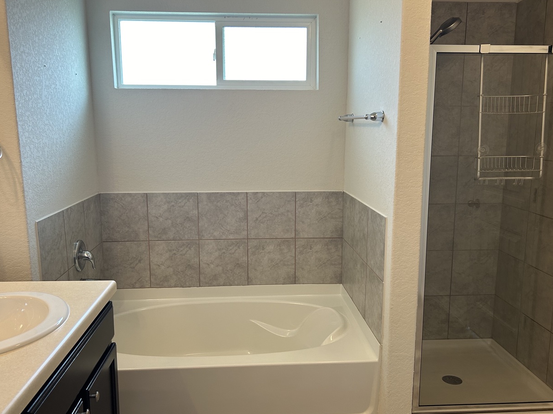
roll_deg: +0.2
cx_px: 281
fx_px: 495
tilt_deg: -10.3
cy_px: 204
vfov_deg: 45.4
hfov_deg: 58.3
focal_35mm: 31
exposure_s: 1/120
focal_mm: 5.7
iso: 100
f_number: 1.5
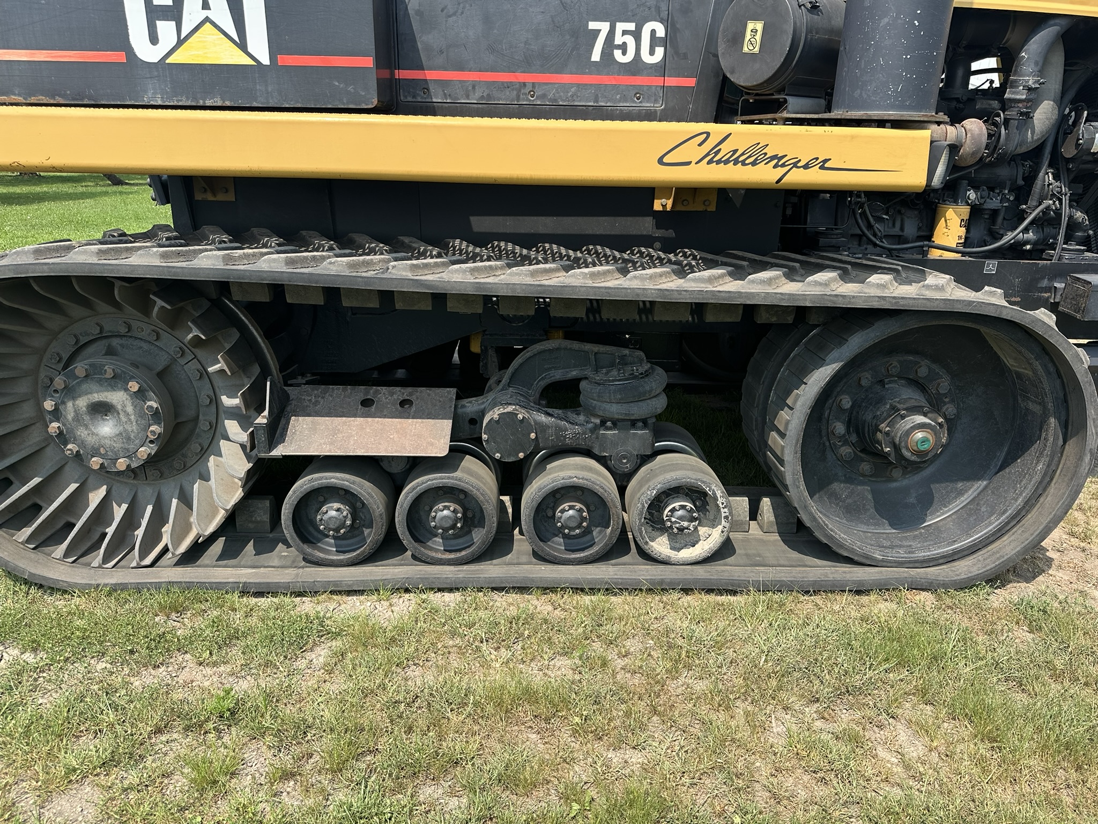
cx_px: 549
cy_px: 412
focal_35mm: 24
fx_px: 761
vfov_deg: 56.8
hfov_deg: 71.6
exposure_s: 1/1949
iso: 80
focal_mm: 6.86
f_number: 1.78
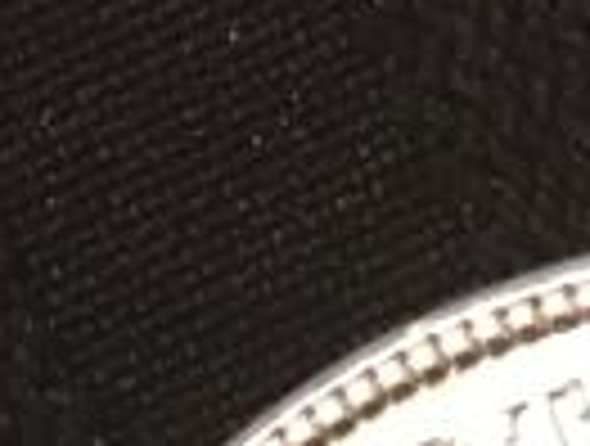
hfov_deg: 8.0
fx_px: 3640
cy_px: 1275
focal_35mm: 213
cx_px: 1770
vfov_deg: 6.5
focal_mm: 3.99
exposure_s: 1/15
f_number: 1.8
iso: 50
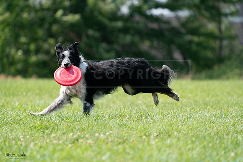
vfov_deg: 3.6
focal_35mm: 379
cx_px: 122
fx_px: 2559
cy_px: 81
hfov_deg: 5.4
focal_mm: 379
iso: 1600
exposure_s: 1/4000
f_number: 6.3
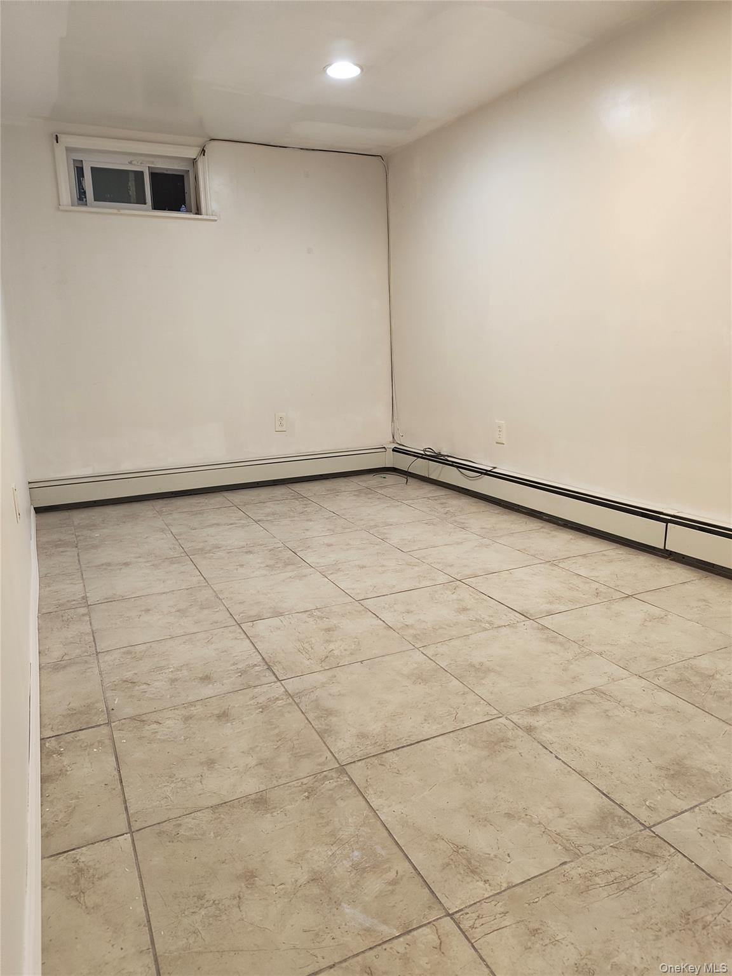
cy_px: 488
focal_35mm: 24
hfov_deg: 56.8
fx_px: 677
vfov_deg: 71.6
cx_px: 366
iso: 753
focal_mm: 5.56
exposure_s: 1/50
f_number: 1.88
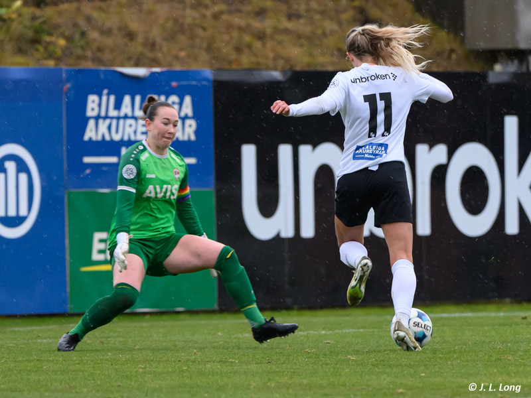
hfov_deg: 3.7
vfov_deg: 2.8
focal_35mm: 530
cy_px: 279
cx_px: 441
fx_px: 8136
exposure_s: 1/800
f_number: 6
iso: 3600
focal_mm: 310
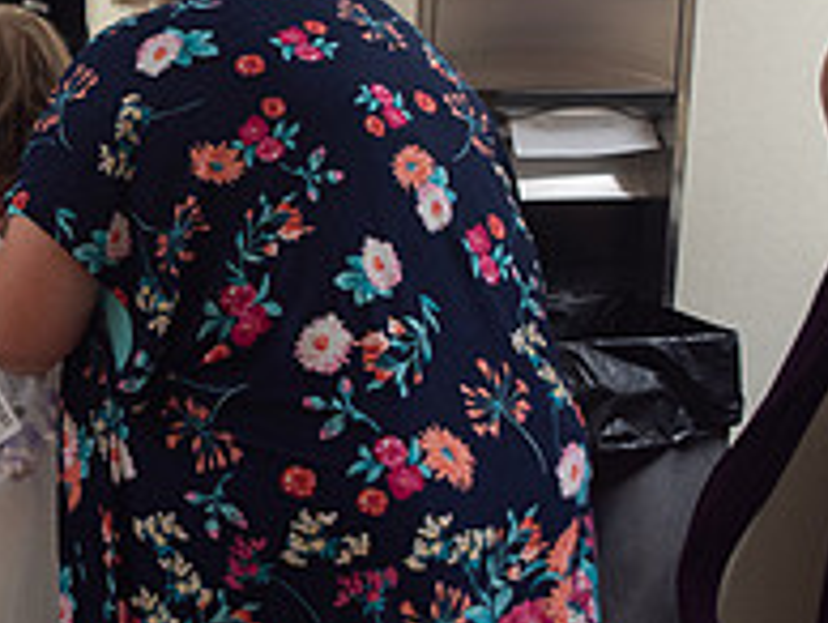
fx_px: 1652
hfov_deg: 26.3
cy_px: 215
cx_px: -47
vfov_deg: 21.3
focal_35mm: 69
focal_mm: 24
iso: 200
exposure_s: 1/160
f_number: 3.5
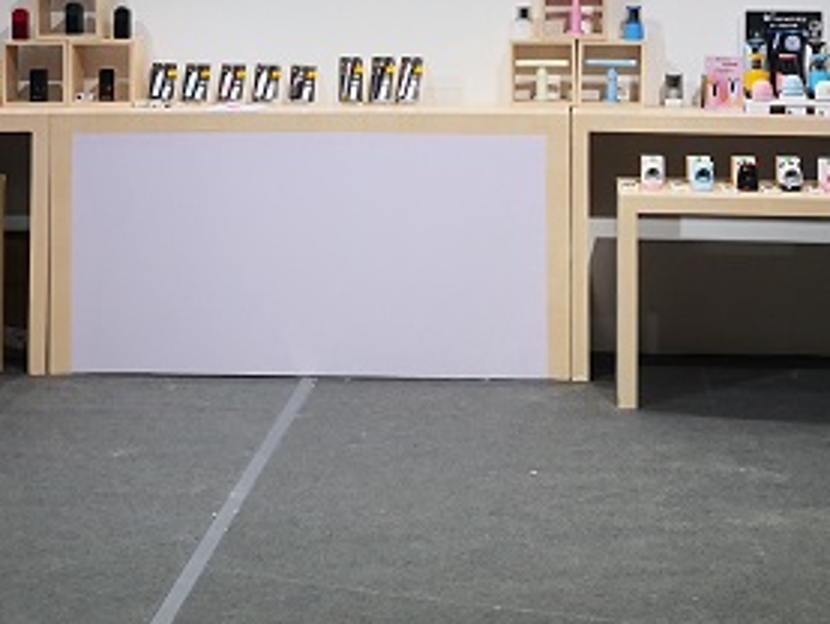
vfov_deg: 18.2
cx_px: 414
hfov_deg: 25.0
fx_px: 1871
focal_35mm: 78
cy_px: -78
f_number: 1.6
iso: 64
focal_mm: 3.95
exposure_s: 1/100
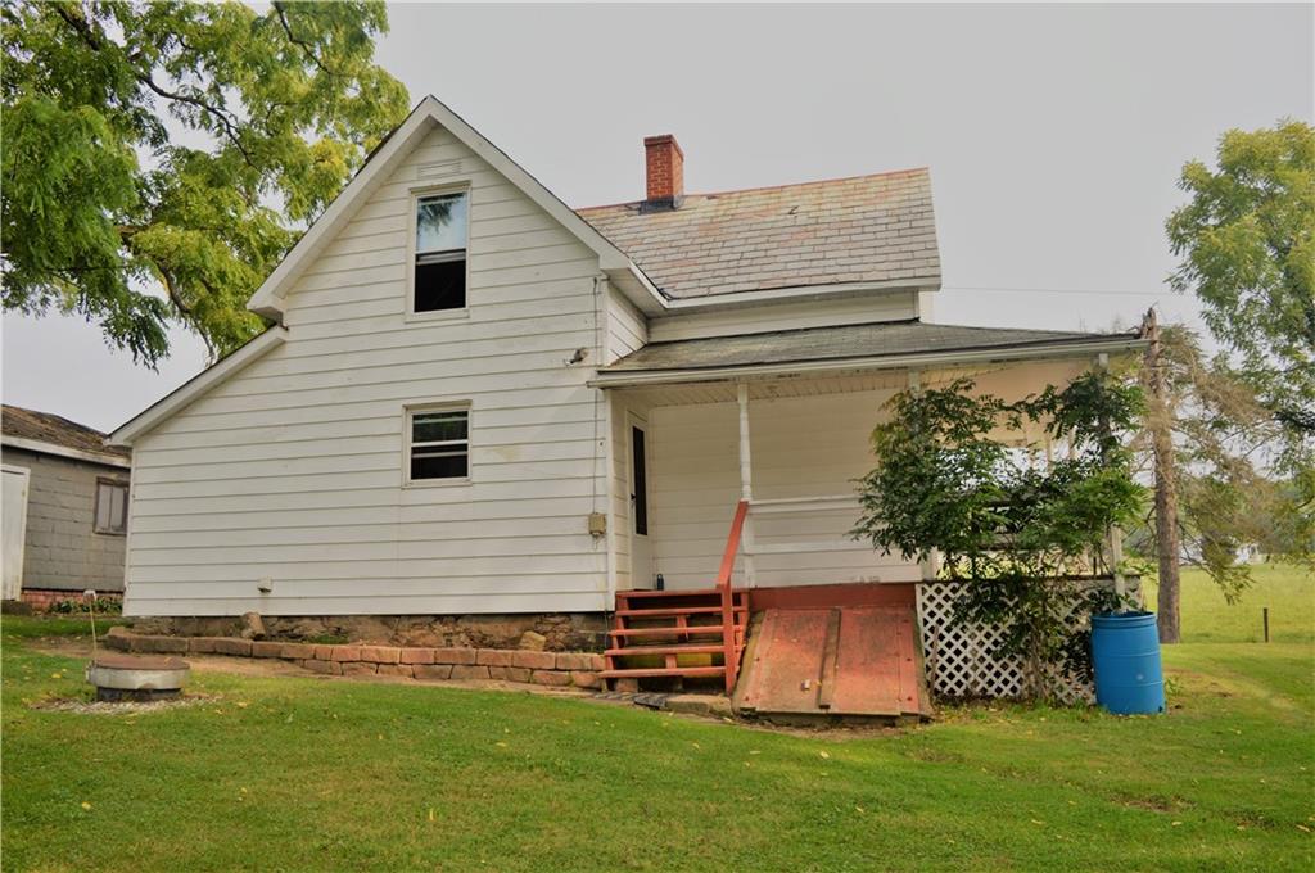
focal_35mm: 27
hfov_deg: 67.4
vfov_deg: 47.8
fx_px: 985
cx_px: 658
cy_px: 436
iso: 100
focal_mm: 18
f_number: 5.6
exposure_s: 1/200
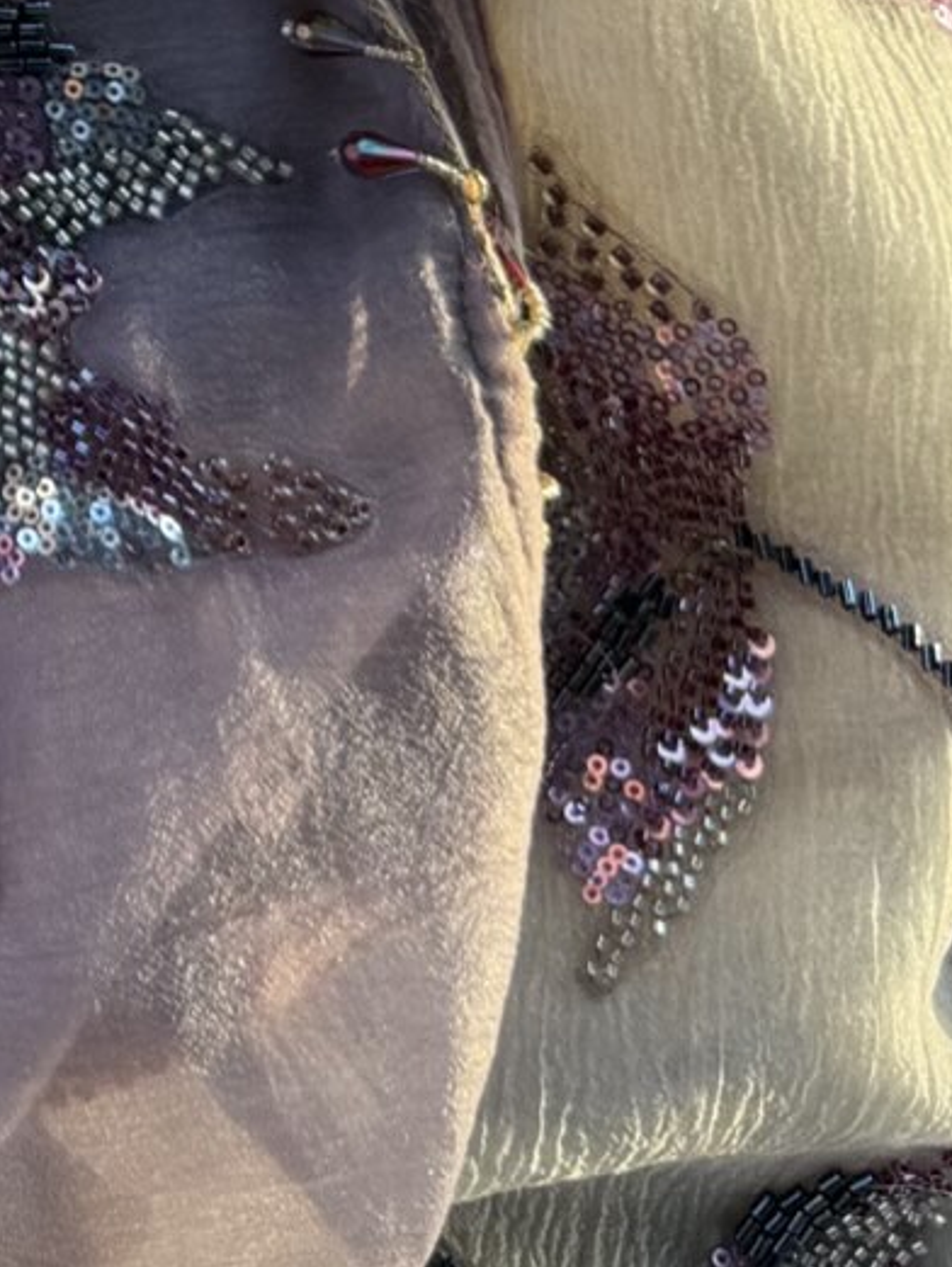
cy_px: -606
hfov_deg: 13.4
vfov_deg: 18.0
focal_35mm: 98
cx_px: -818
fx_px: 3591
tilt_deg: -83.7
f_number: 1.78
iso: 64
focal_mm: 6.76
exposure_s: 1/235
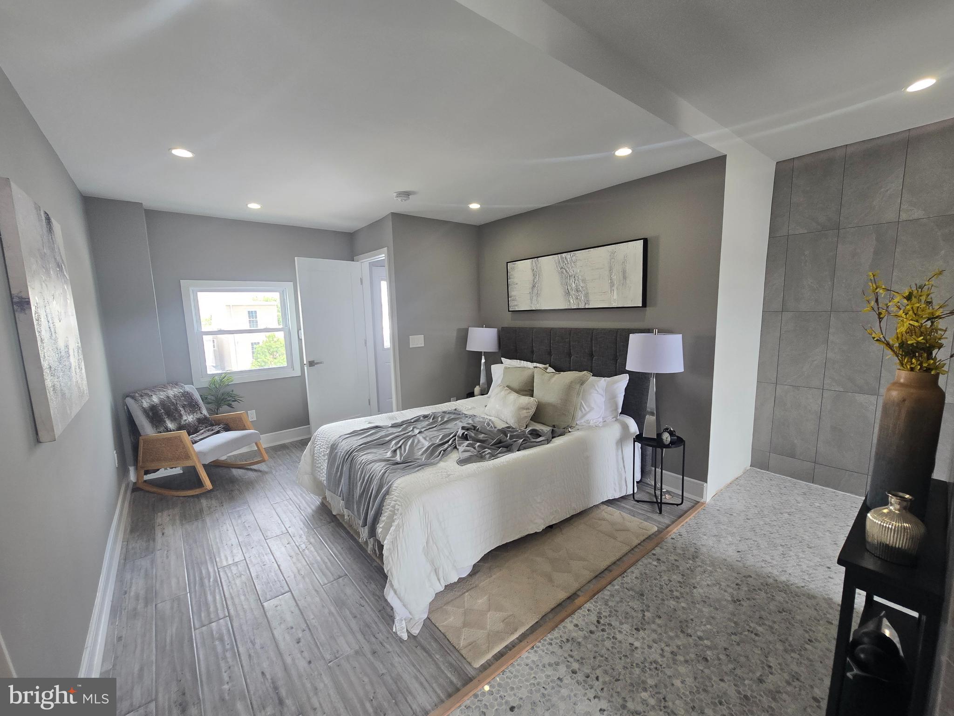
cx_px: 477
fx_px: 358
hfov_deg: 106.2
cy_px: 358
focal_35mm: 13
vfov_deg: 89.9
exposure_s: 1/60
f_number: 2.2
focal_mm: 2.2
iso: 80
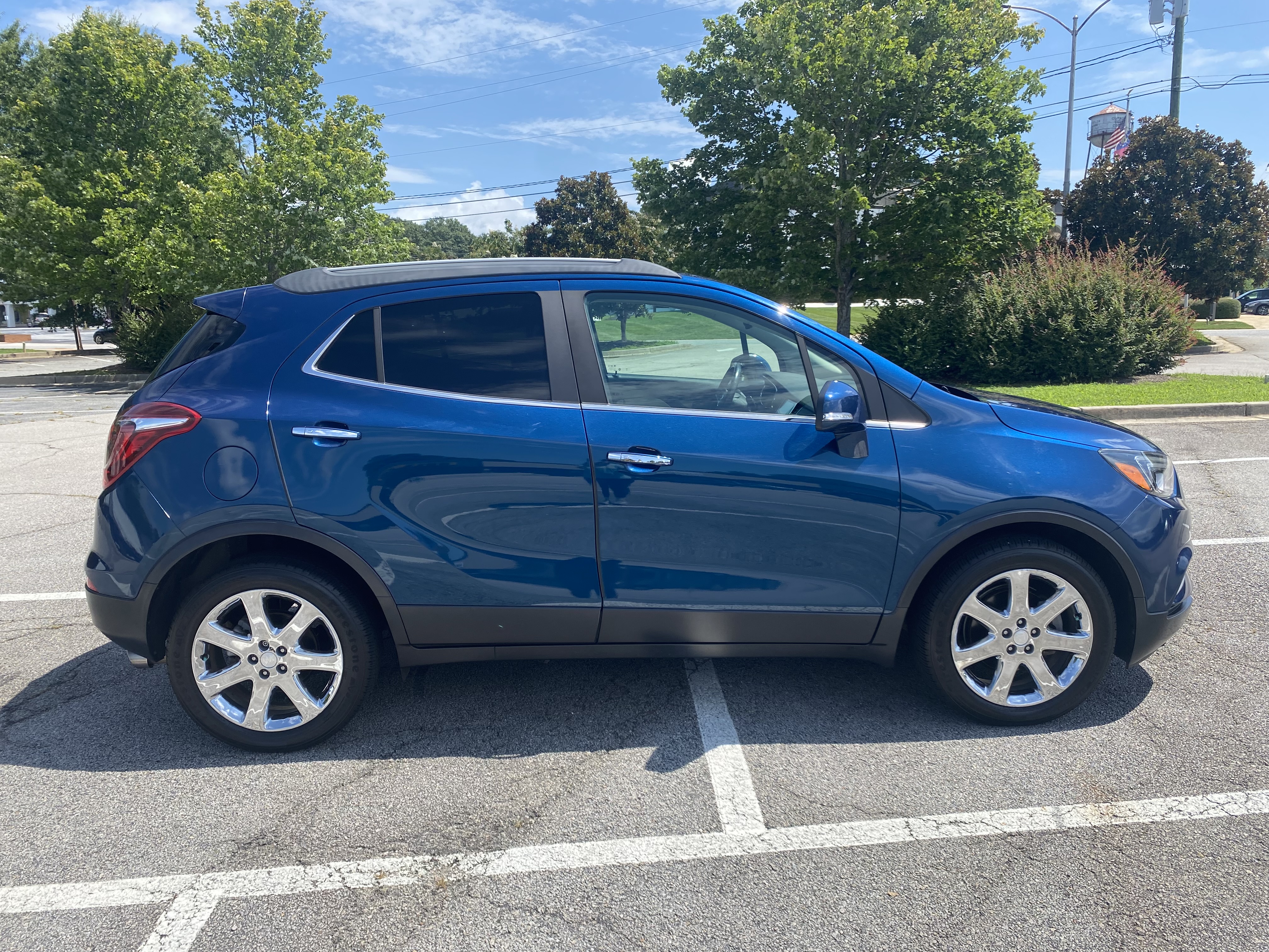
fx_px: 953
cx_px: 634
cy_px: 476
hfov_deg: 67.3
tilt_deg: -9.1
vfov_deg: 53.1
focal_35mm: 26
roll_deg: -0.7
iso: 32
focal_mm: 4.25
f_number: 1.8
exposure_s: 1/1808
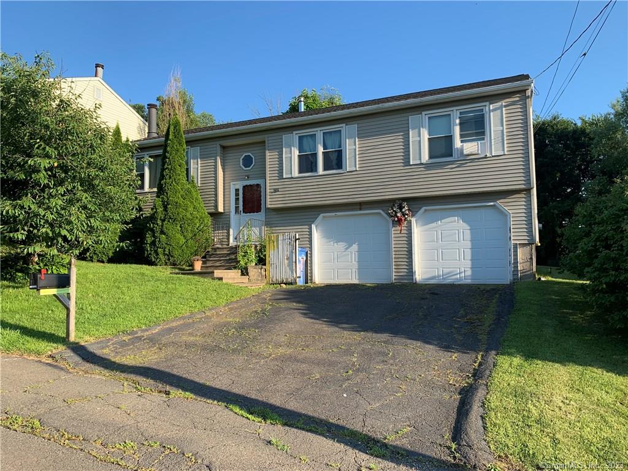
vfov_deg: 53.1
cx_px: 314
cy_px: 236
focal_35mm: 26
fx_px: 472
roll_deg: +0.8
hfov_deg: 67.3
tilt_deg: +4.7
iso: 25
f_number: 1.8
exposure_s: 1/815
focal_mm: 4.25
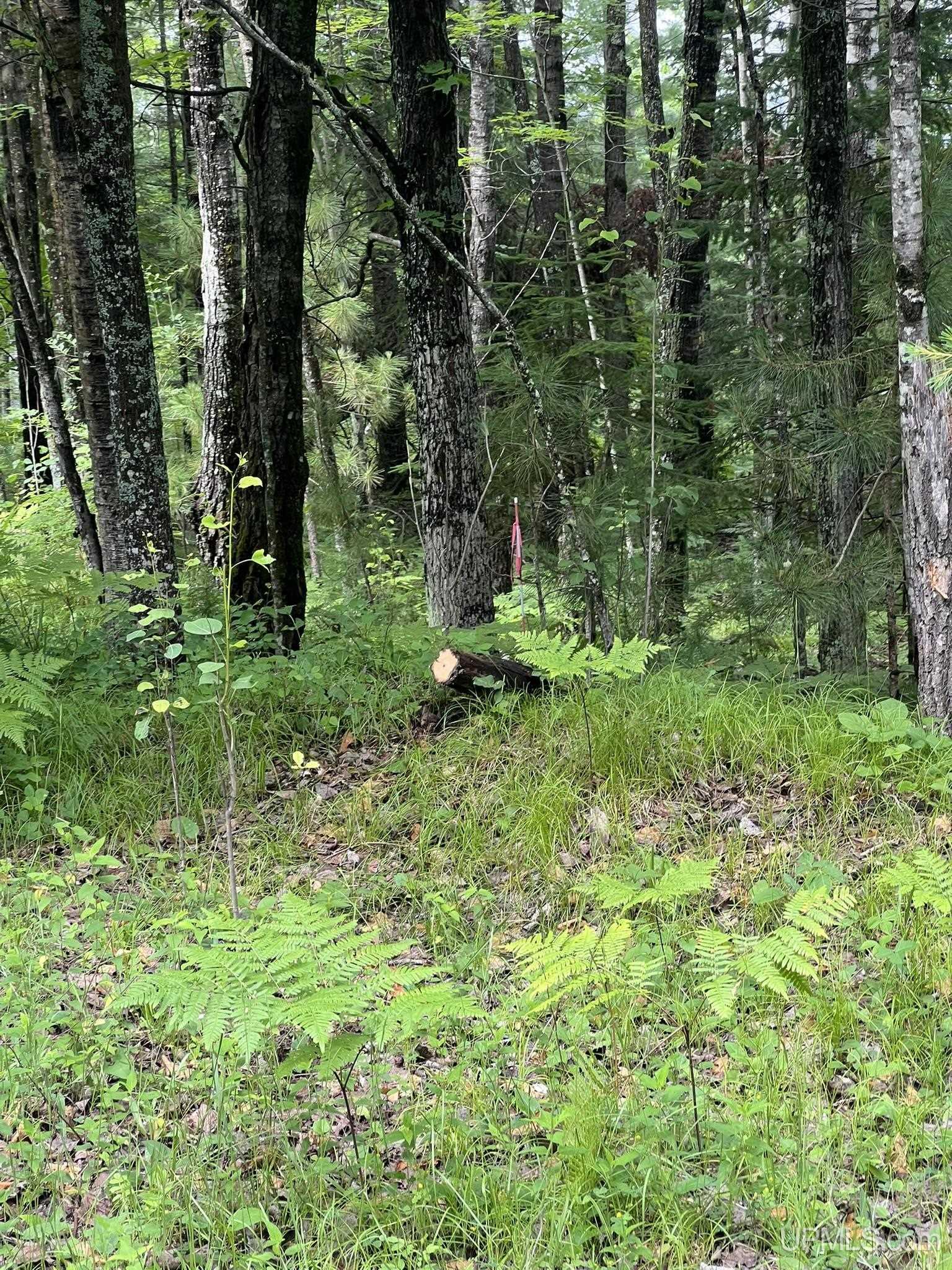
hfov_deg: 19.1
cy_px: 635
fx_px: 2824
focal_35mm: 77
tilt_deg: -6.9
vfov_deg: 25.3
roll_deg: +2.6
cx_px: 476
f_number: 2.8
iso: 64
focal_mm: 9
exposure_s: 1/99
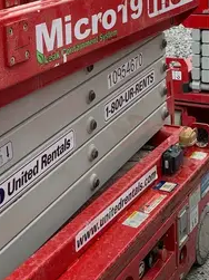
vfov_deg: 25.0
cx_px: 9
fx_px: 612
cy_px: 34
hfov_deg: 18.9
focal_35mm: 76
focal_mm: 4.25
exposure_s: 1/206
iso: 25
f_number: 1.8
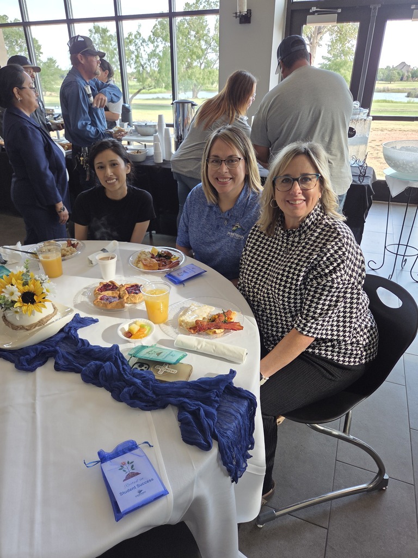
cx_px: 209
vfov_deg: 73.9
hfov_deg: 58.9
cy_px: 279
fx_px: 370
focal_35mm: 23
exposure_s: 1/120
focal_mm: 5.4
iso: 64
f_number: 1.8
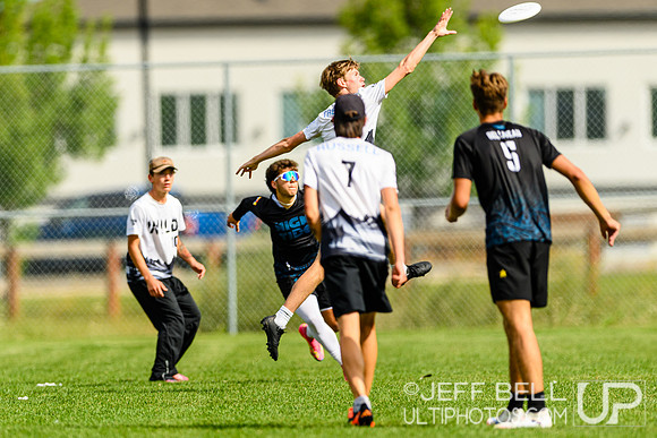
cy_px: 224
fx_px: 11310
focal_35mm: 620
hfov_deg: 3.3
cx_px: 279
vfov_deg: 2.2
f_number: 3.2
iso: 100
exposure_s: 1/2500
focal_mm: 400
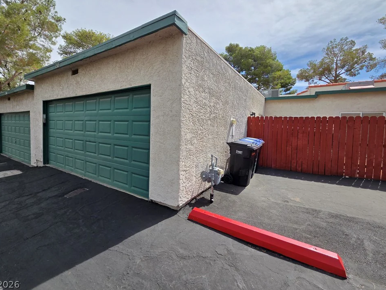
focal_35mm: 14
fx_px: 156
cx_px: 183
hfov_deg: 102.0
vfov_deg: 85.5
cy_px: 135
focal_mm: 2.2
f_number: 2.2
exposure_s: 1/1925
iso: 50
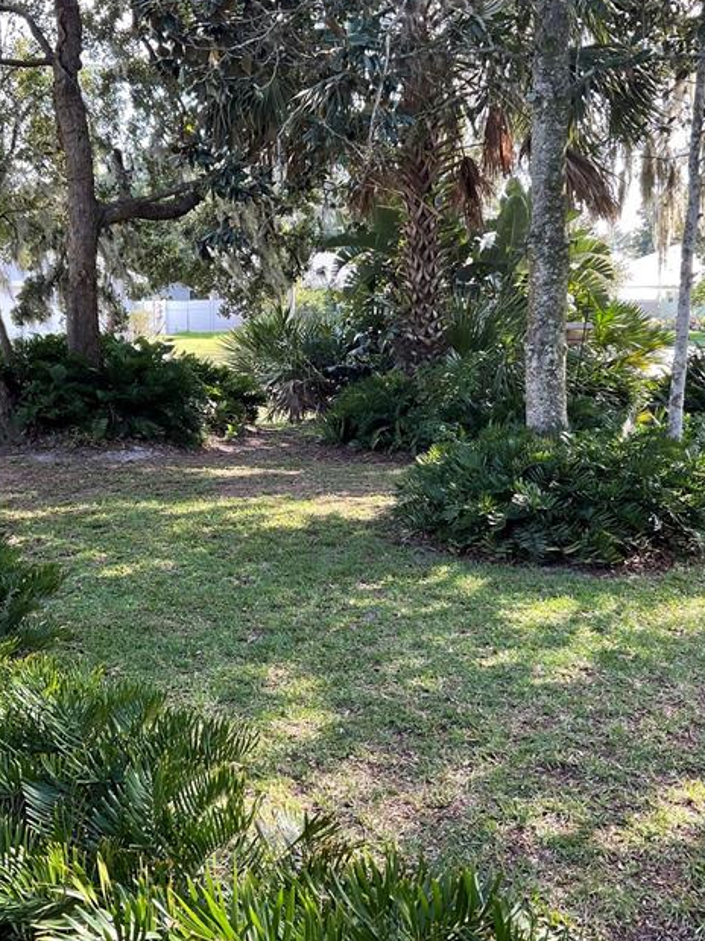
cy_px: 417
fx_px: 978
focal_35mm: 36
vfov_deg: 51.3
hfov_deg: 39.6
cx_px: 325
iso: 25
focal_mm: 3
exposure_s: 1/120
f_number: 1.8
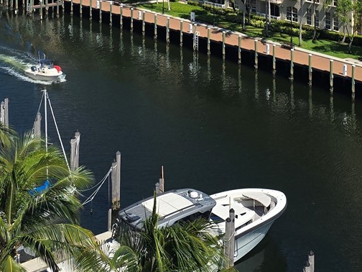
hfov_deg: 26.7
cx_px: 203
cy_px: -94
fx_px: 763
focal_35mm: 73
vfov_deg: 18.6
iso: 12
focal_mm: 6.3
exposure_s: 1/986
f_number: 1.7
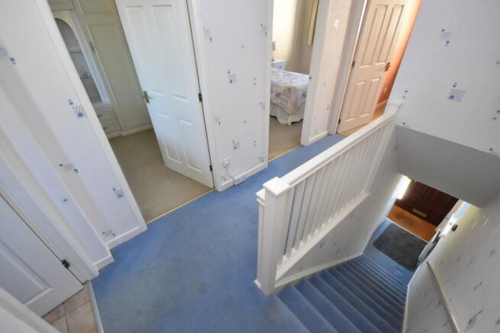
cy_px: 166
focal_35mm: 15
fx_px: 208
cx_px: 250
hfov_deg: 100.4
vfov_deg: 77.4
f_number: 4
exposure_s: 1/125
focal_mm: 10
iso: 1400
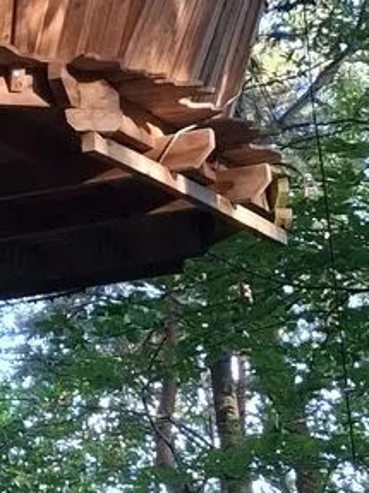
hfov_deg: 10.2
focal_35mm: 141
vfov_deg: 14.0
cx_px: -166
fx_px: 2006
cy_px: 153
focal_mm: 4
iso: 200
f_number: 1.8
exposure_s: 1/100
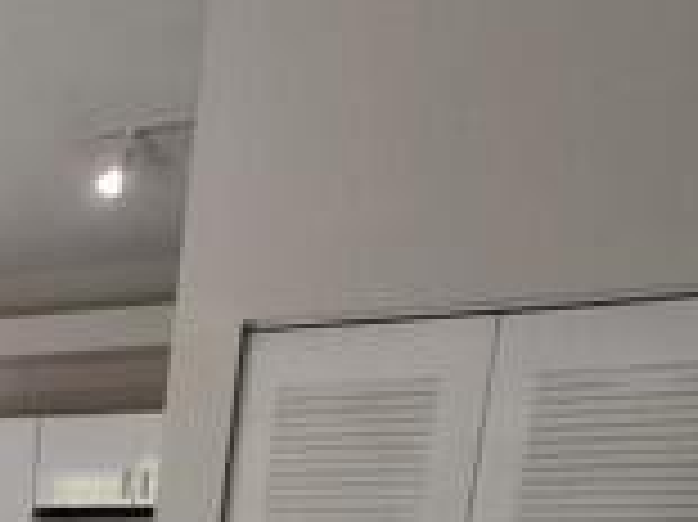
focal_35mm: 66
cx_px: -450
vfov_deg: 19.0
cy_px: 824
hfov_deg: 22.1
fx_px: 1330
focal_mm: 1.64
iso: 50
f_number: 2.2
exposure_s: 1/60
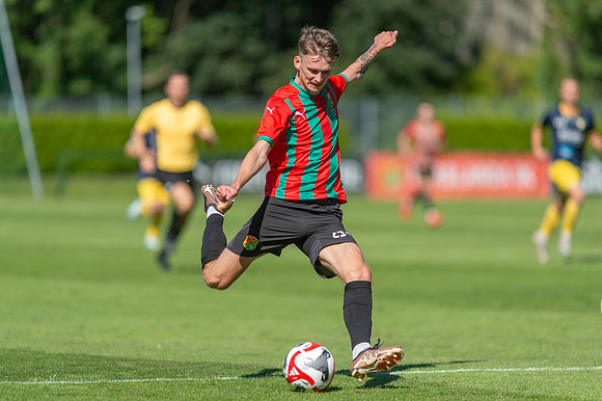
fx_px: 5014
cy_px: 200
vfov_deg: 4.6
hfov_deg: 6.9
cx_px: 301
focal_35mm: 300
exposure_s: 1/2000
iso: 100
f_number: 3.2
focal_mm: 300
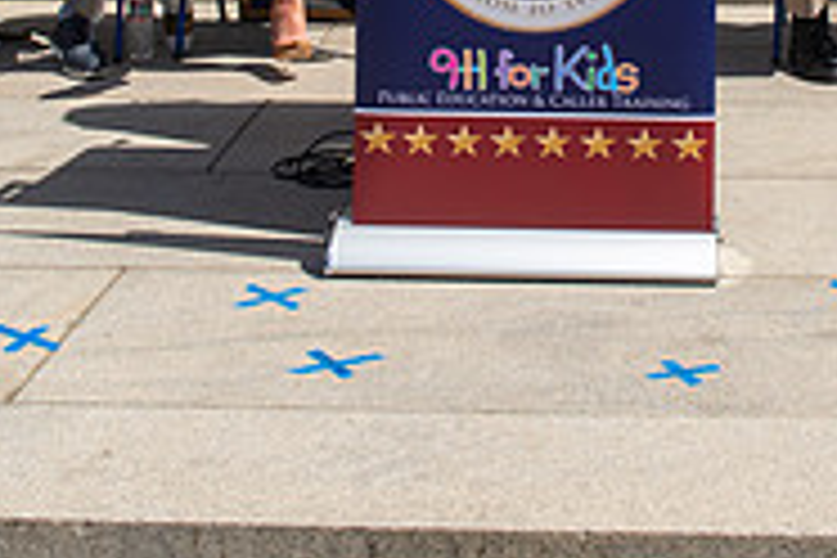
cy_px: -81
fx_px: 2185
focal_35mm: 94
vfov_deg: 14.2
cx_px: 573
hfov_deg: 21.6
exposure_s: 1/320
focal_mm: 27
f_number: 8
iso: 100
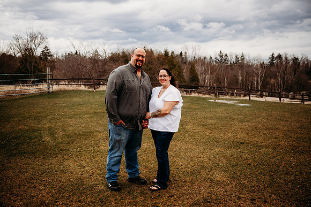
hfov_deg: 55.8
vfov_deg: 38.9
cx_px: 156
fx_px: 294
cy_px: 104
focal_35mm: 34
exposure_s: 1/400
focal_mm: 34
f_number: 3.2
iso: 200
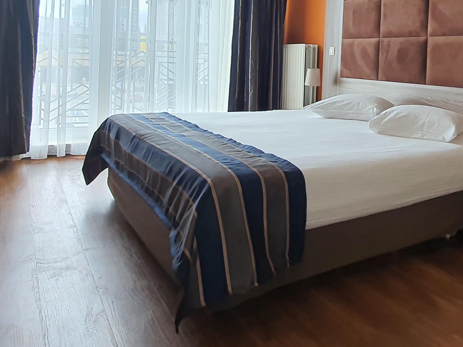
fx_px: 415
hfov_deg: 55.8
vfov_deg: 43.2
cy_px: 67
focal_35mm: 31
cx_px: 341
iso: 80
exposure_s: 1/50
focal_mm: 1.8
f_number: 2.2
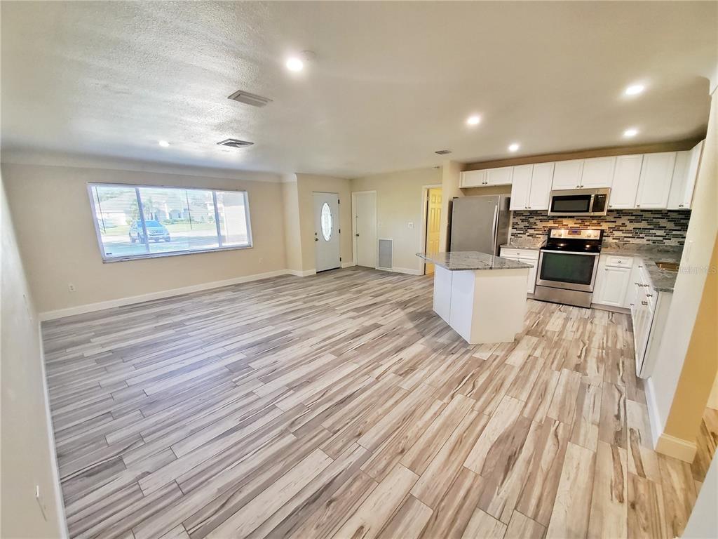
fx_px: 270
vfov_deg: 89.9
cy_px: 270
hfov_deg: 106.2
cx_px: 359
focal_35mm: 13
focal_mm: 1.8
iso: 200
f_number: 2.2
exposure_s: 1/59
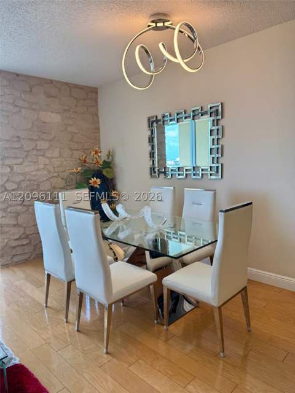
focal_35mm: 24
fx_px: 273
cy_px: 196
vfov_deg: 71.6
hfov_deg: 56.8
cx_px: 148
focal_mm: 6.76
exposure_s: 1/208
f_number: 1.78
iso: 64
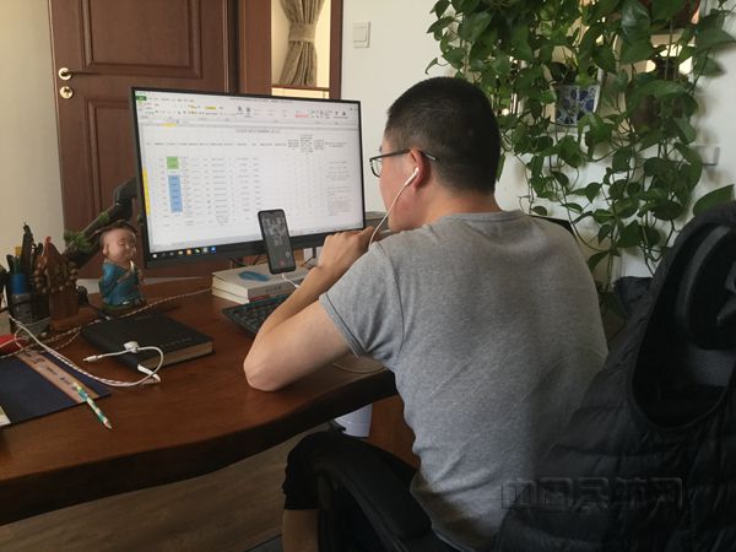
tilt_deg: -14.8
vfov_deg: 45.4
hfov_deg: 58.4
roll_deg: -1.6
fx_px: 659
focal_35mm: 31
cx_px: 368
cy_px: 276
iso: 64
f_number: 2.4
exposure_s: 1/33
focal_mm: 3.3
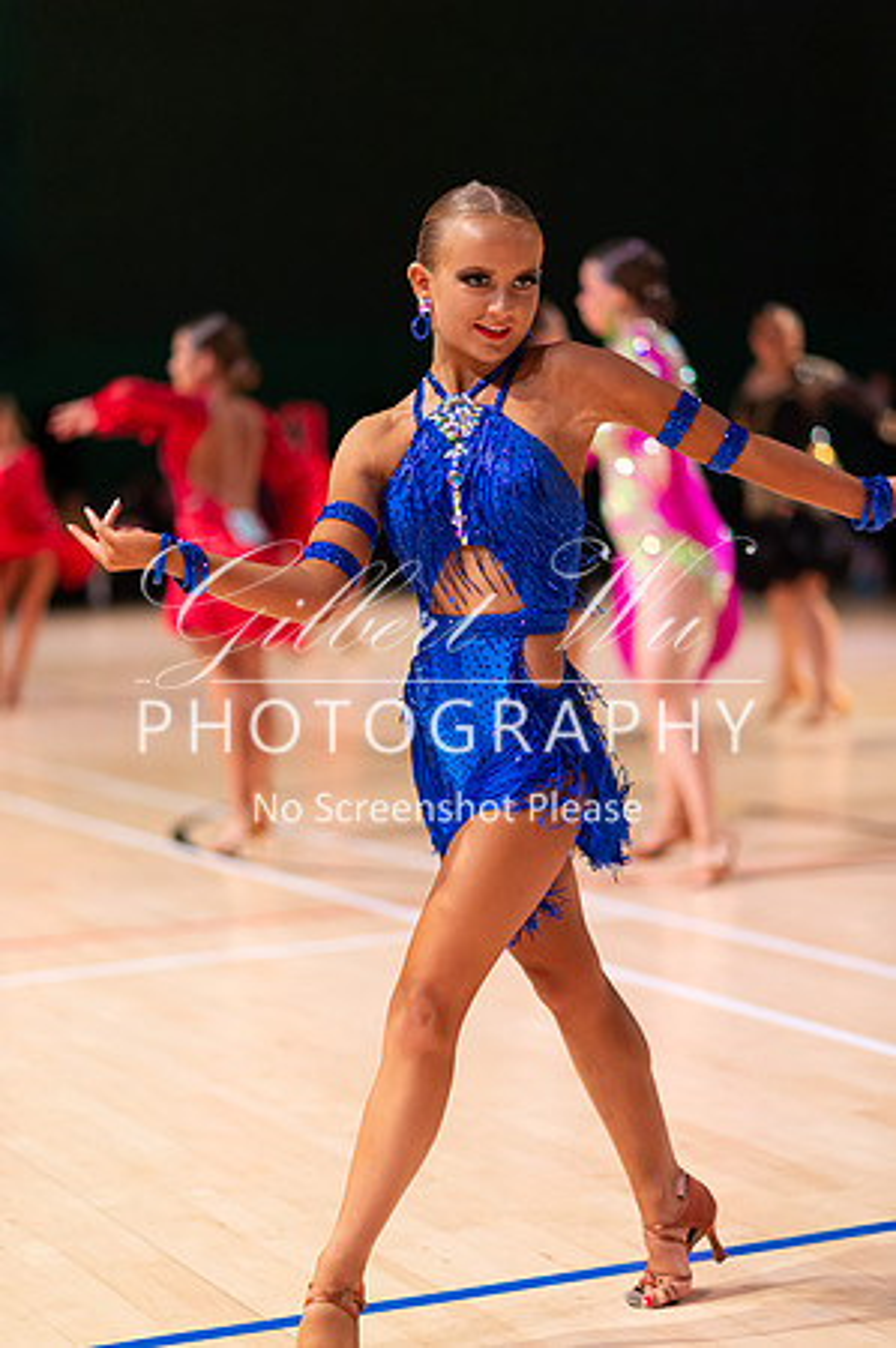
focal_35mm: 85
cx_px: 448
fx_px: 3180
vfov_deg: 23.9
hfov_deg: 16.0
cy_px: 674
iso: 2500
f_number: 1.8
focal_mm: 85
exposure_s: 1/1000
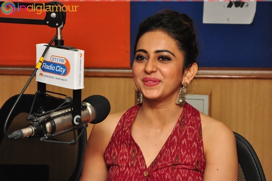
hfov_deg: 19.5
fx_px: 792
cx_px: 136
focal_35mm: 105
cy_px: 90
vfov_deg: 13.0
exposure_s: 1/125
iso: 1600
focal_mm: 70
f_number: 8
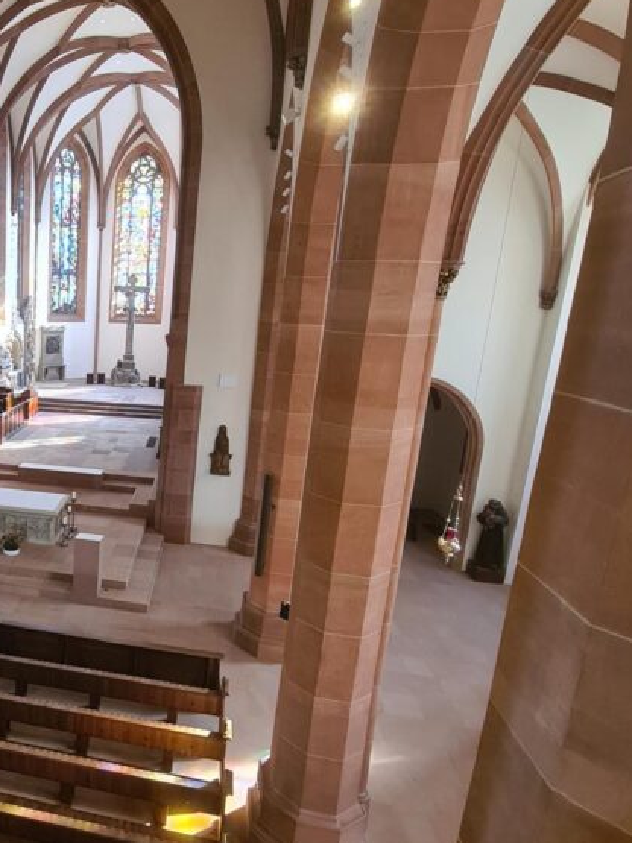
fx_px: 584
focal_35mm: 24
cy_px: 440
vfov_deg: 71.6
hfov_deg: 50.1
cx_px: 58
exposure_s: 1/33
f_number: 2.2
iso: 320
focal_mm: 2.2
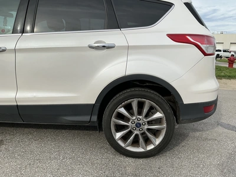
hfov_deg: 63.4
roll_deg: -1.4
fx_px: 191
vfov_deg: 49.7
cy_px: 88
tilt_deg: -10.5
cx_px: 118
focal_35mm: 28
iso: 25
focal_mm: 3
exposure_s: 1/1848
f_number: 1.8
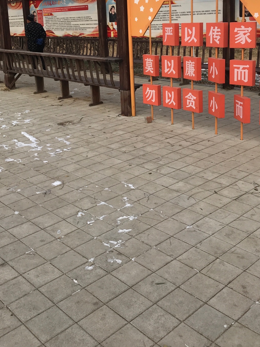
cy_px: 107
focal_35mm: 41
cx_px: 131
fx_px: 411
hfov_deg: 35.1
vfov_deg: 44.9
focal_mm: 3.99
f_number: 1.8
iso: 20
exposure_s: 1/504
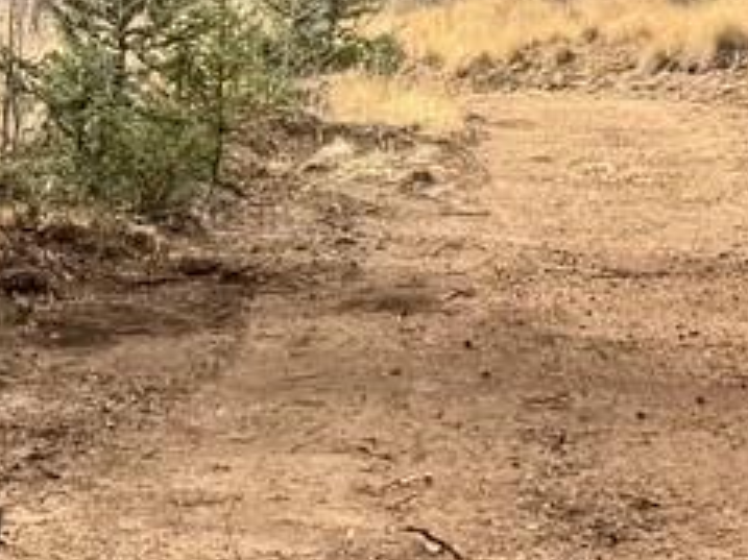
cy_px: -100
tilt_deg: -5.5
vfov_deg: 9.1
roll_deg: -4.0
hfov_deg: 12.2
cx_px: 667
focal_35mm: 161
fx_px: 3477
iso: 80
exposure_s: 1/495
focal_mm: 6.76
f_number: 1.78
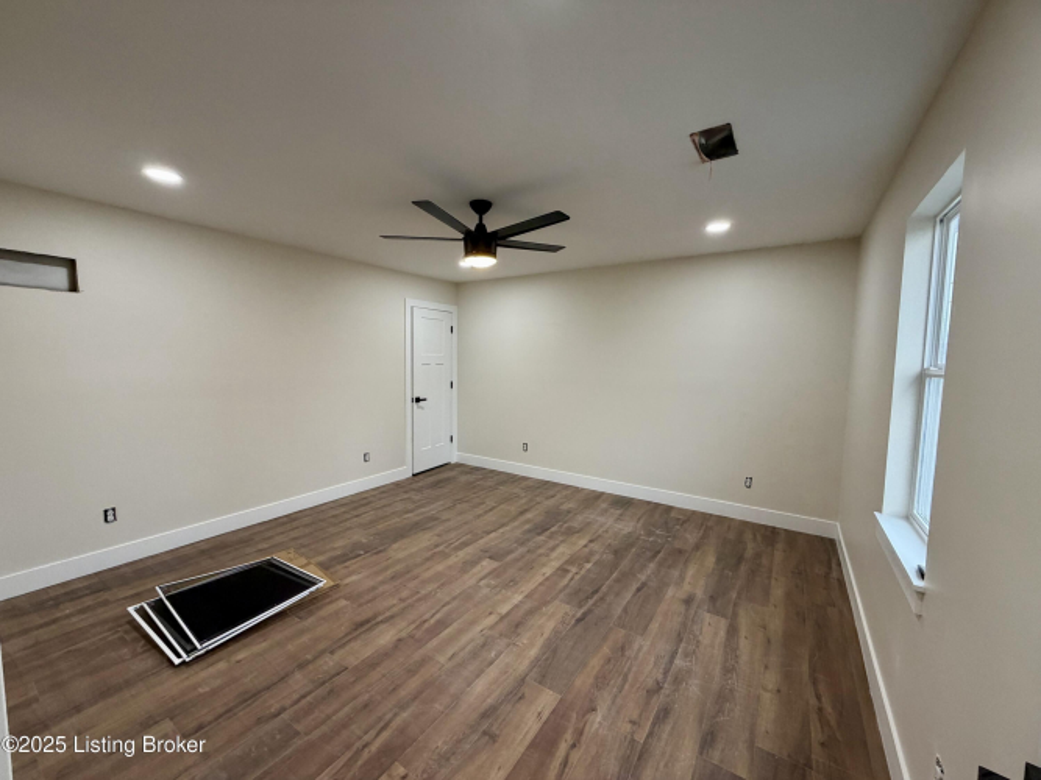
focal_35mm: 14
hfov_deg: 102.1
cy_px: 390
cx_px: 520
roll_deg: -0.6
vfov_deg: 85.7
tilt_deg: -4.5
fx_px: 421
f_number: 2.2
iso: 250
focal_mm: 2.22
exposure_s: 1/120
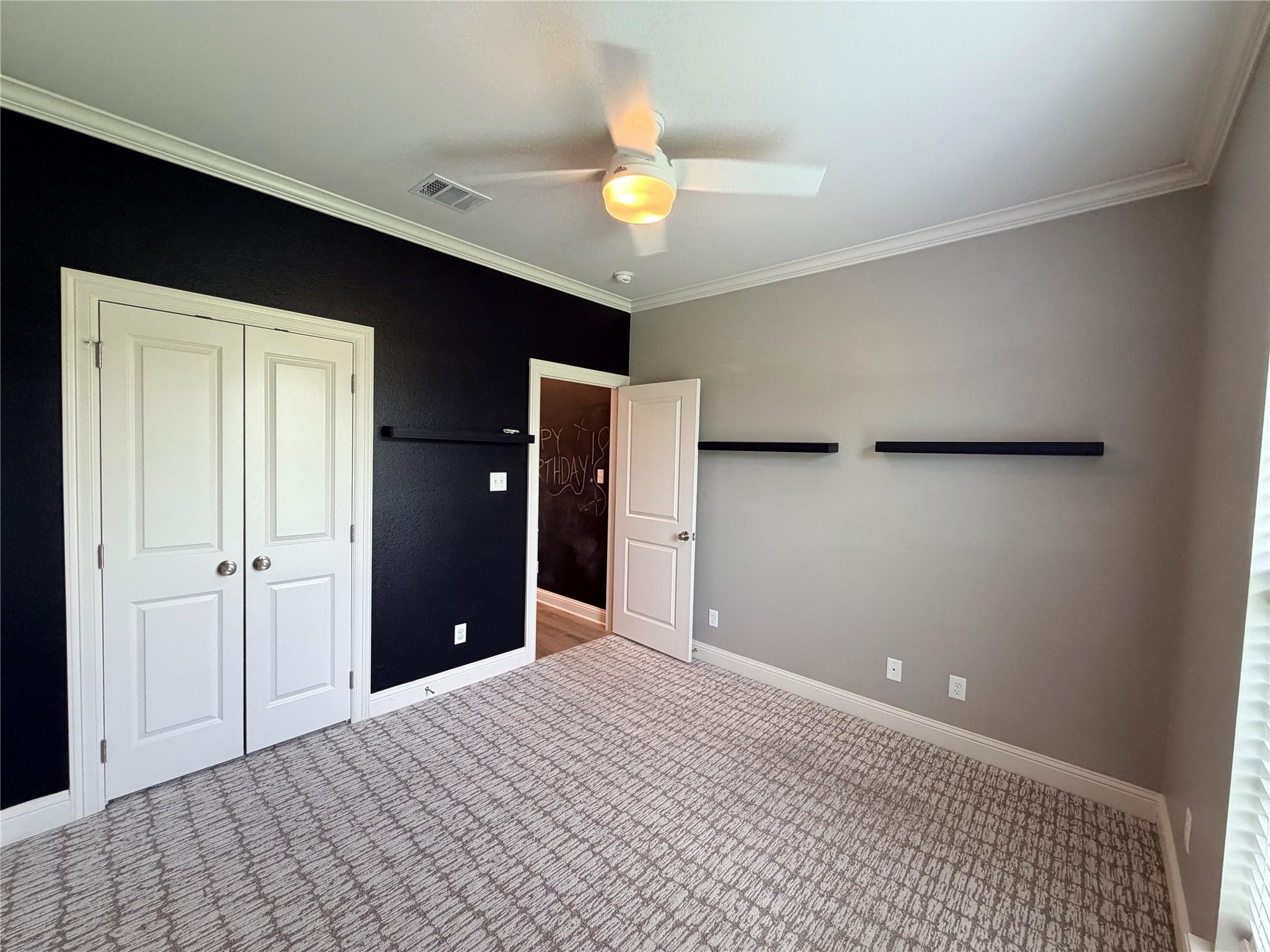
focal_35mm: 14
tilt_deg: -3.3
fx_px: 514
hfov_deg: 102.1
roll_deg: -1.5
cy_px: 476
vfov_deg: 85.7
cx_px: 635
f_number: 2.2
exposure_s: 1/120
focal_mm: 2.22
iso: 250
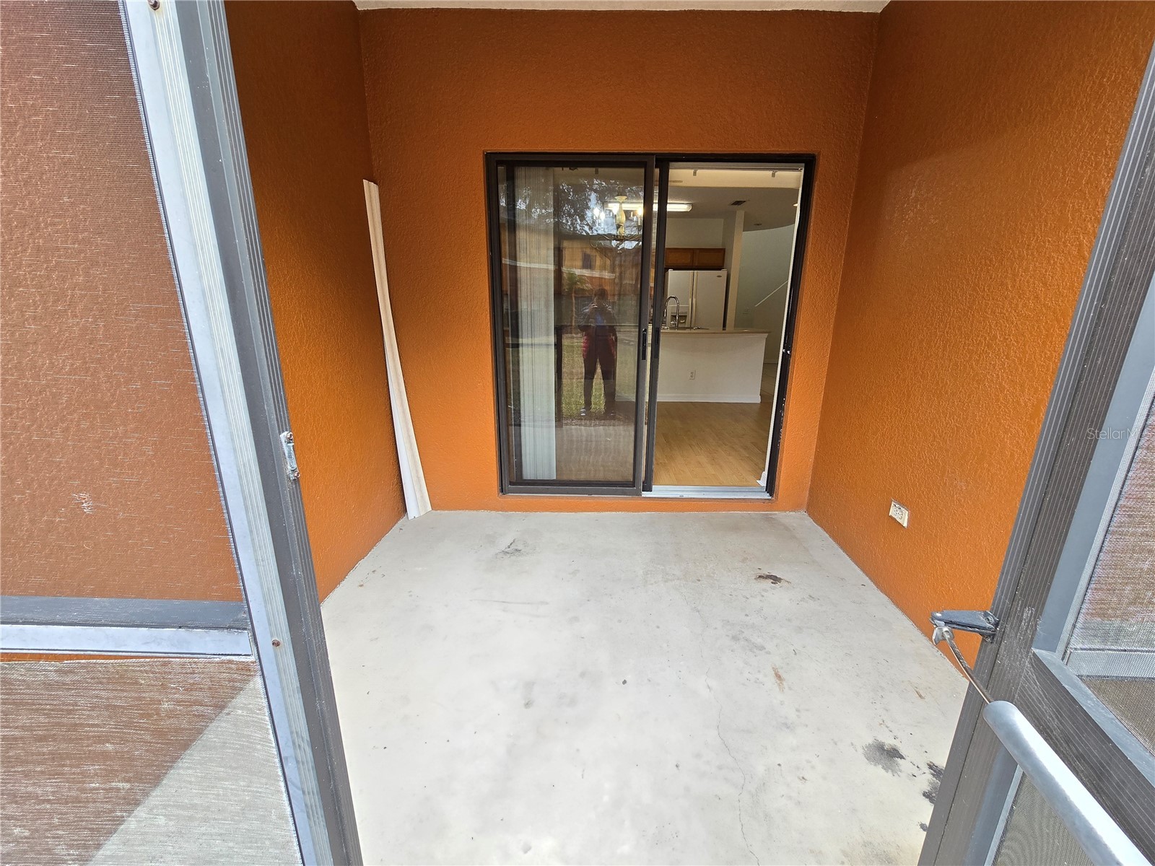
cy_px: 433
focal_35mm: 13
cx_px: 578
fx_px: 434
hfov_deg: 106.2
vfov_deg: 89.9
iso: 80
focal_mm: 2.2
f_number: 2.2
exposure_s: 1/120
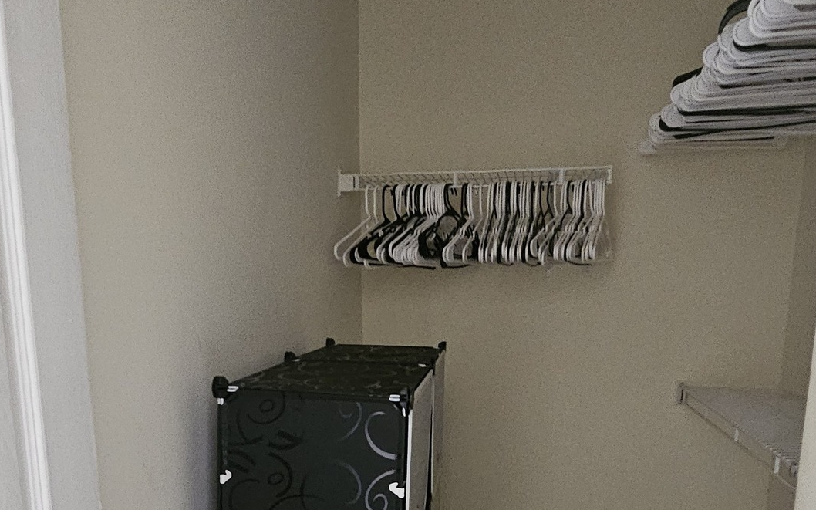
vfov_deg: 39.4
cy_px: 439
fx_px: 667
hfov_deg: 62.8
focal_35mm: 30
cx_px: 380
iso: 800
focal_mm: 2.2
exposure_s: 1/24
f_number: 2.2
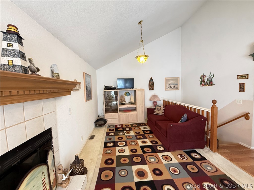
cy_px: 95
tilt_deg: -3.4
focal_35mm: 14
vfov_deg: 85.7
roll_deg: +2.2
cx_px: 127
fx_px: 103
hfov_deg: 102.1
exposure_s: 1/60
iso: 400
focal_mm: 2.22
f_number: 2.2
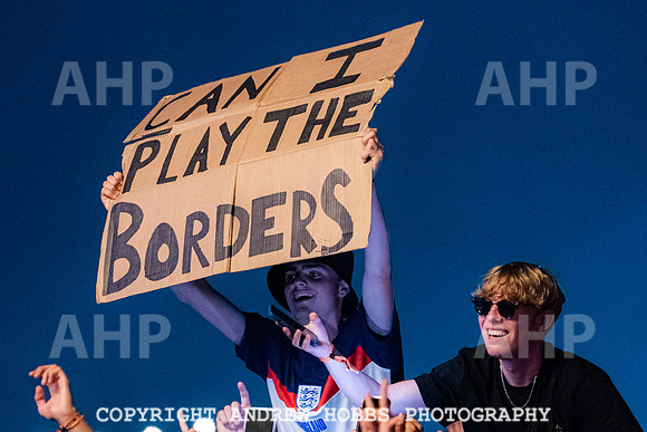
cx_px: 185
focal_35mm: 309
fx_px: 5563
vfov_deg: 4.4
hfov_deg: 6.7
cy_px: 230
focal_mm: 180
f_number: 2.8
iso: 4000
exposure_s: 1/250
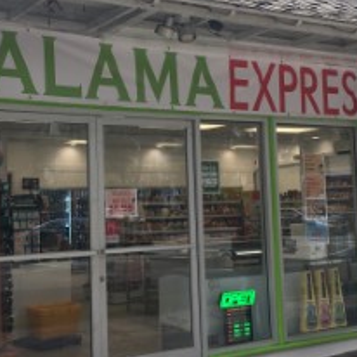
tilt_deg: +2.5
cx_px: 156
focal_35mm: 56
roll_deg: +0.1
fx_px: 653
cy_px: 154
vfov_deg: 30.5
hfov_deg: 30.5
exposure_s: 1/240
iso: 25
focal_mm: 4.15
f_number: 2.2
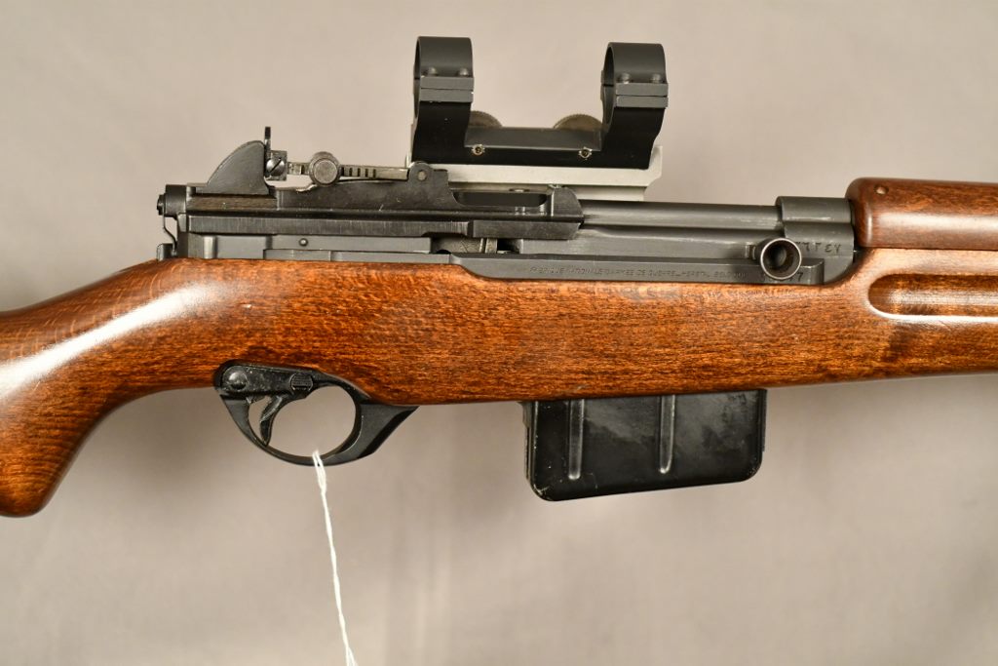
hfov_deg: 22.6
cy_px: 333
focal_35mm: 90
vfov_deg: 15.2
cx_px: 499
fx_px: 2495
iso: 3200
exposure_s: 1/250
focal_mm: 60
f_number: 3.2
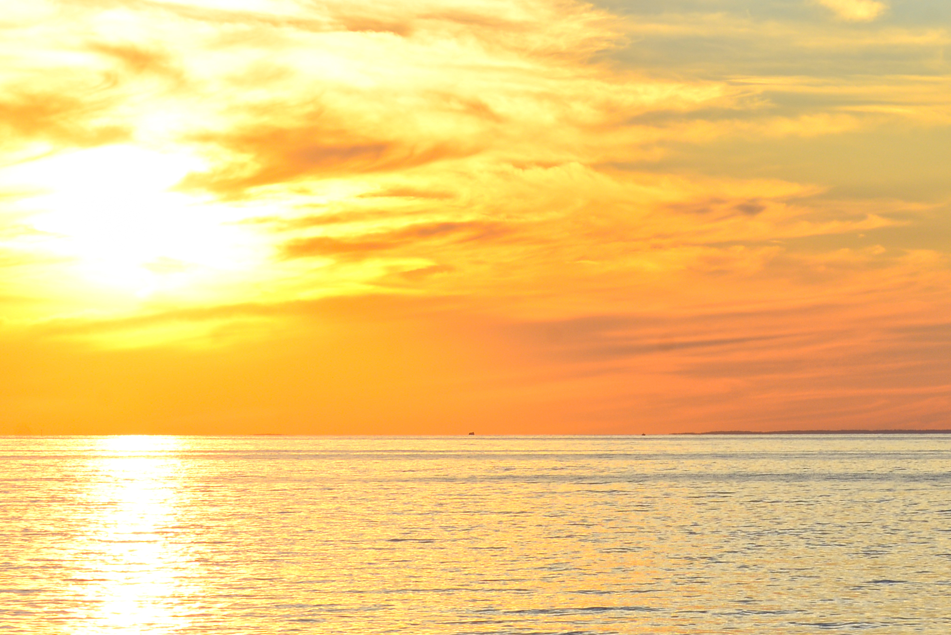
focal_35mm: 239
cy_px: 39
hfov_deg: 8.5
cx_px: 1336
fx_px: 6315
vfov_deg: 5.7
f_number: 13
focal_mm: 80
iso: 100
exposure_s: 1/100
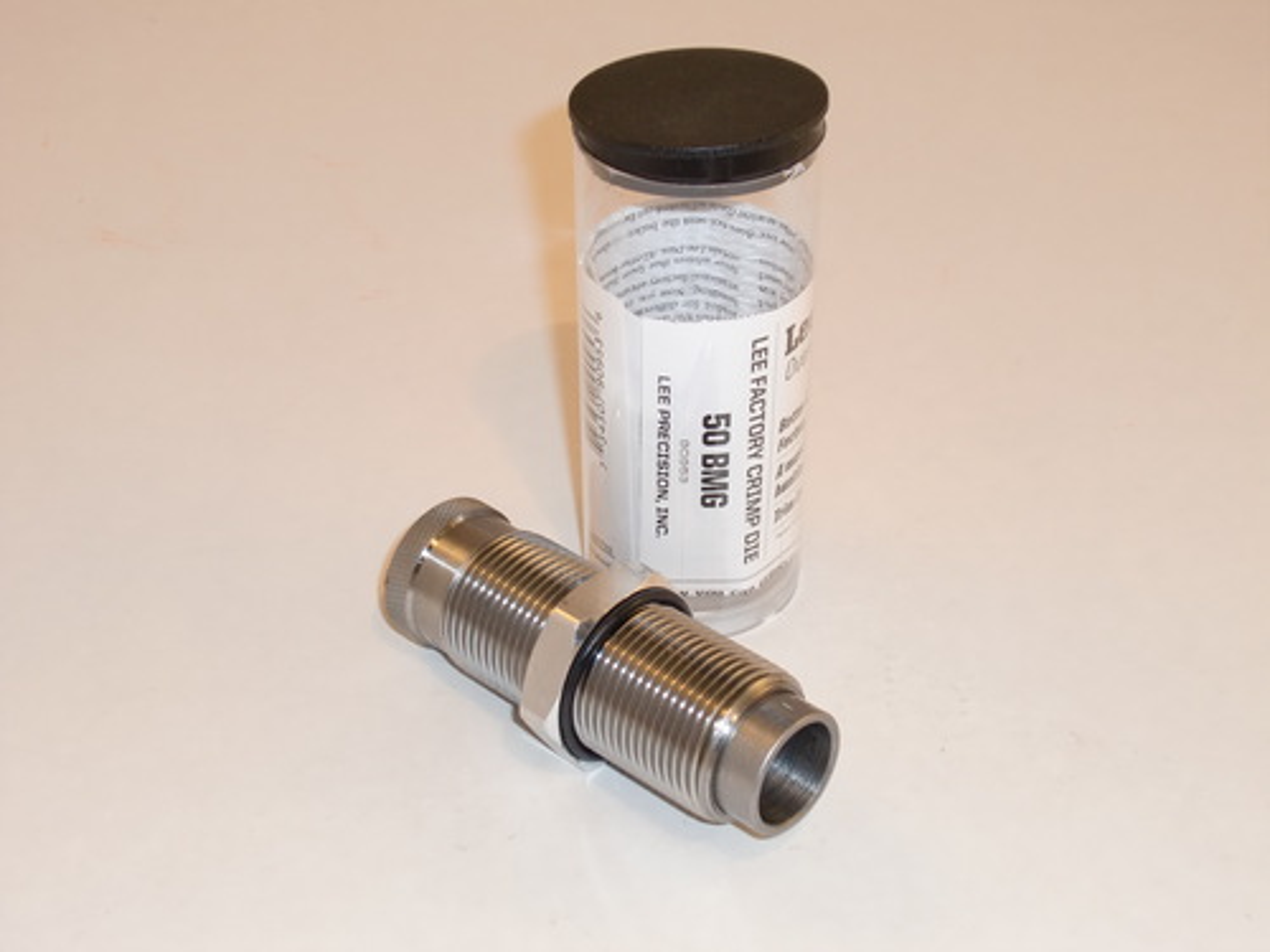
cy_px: 476
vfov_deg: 24.0
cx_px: 635
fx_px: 2238
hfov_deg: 31.7
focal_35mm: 61
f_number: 3.8
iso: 64
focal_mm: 10.8
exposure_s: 1/80
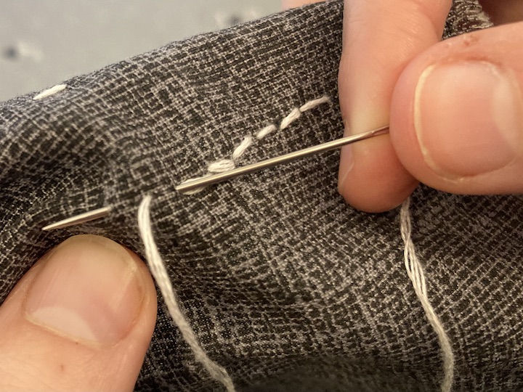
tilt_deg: -54.0
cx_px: 262
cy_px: 196
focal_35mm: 28
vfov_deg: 49.7
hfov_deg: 63.4
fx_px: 423
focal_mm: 3.99
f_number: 1.8
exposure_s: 1/60
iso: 320
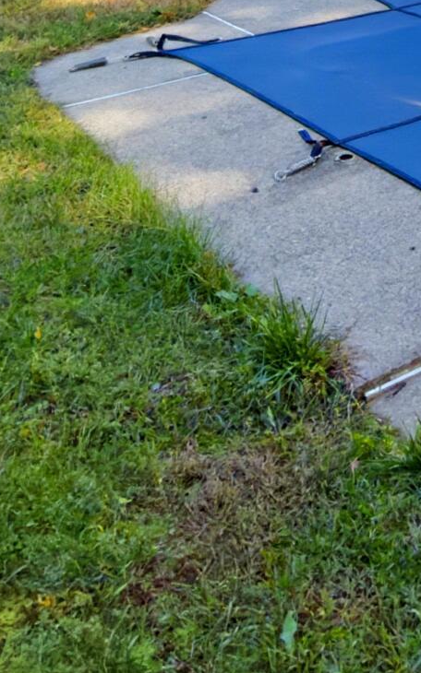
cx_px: 543
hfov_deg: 19.6
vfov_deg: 26.7
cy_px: -264
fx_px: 1120
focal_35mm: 61
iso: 20
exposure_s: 1/319
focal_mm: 2.2
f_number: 2.2
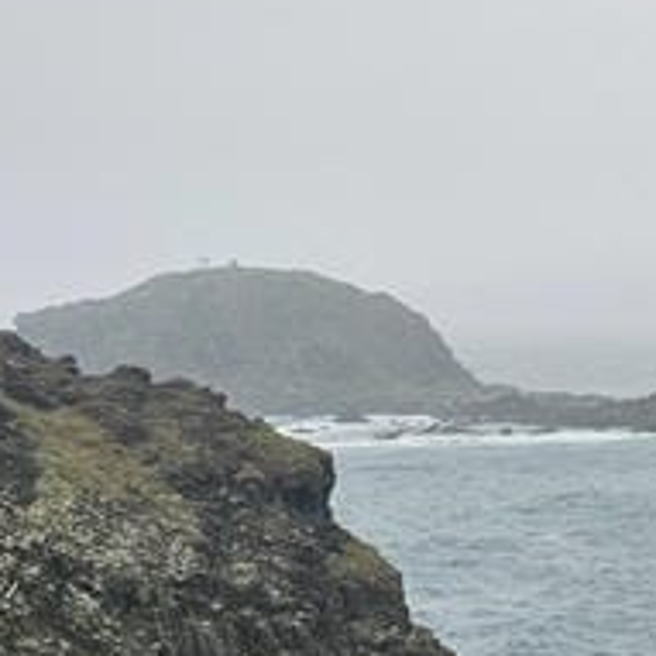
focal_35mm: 128
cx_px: 1473
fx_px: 2744
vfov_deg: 13.6
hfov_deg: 11.6
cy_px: 179
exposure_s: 1/1033
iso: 20
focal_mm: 6.3
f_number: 1.7
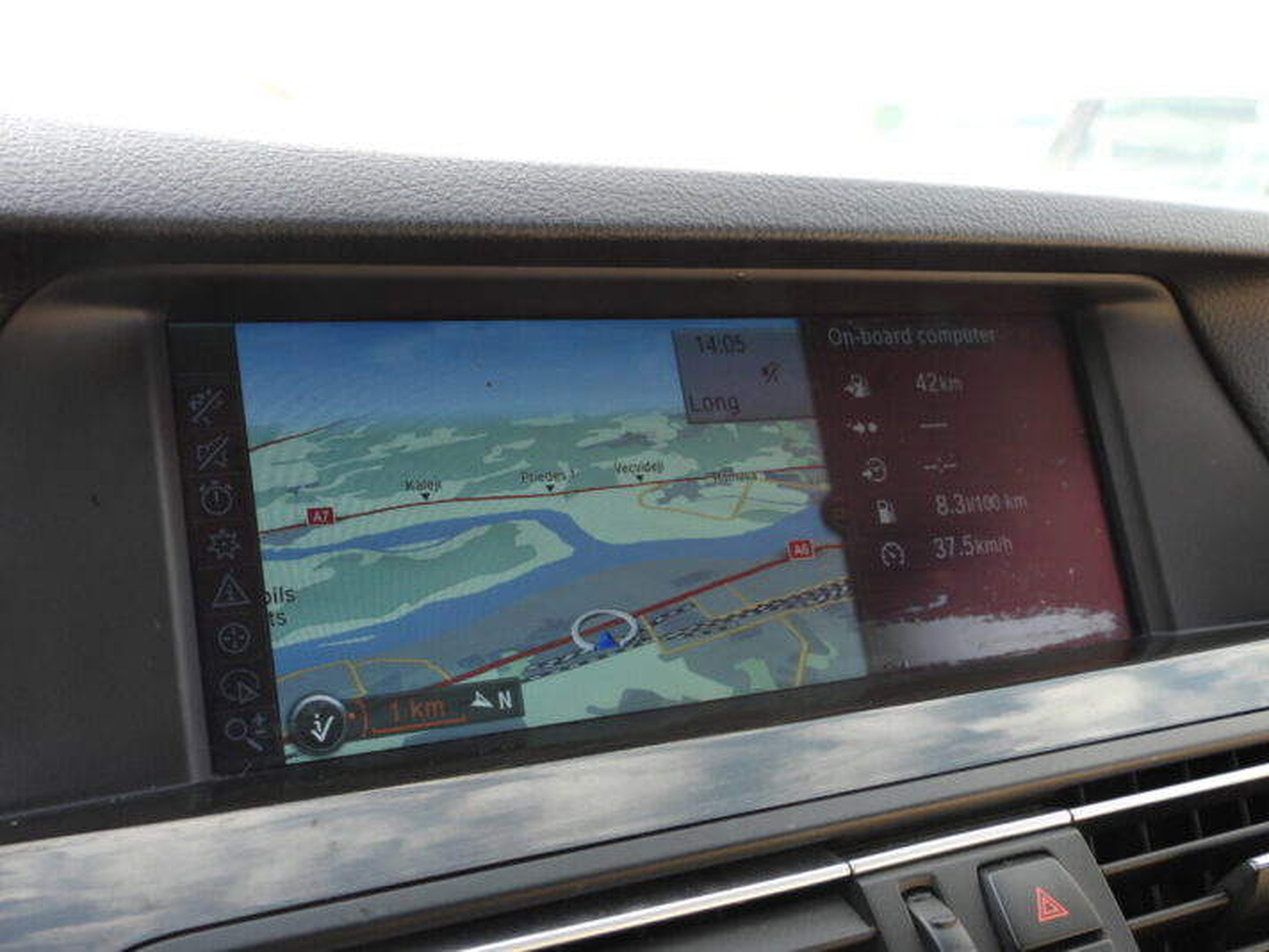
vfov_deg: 37.7
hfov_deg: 49.0
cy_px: 476
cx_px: 634
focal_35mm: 38
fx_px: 1393
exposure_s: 1/100
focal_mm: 6.8
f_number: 3.2
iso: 100
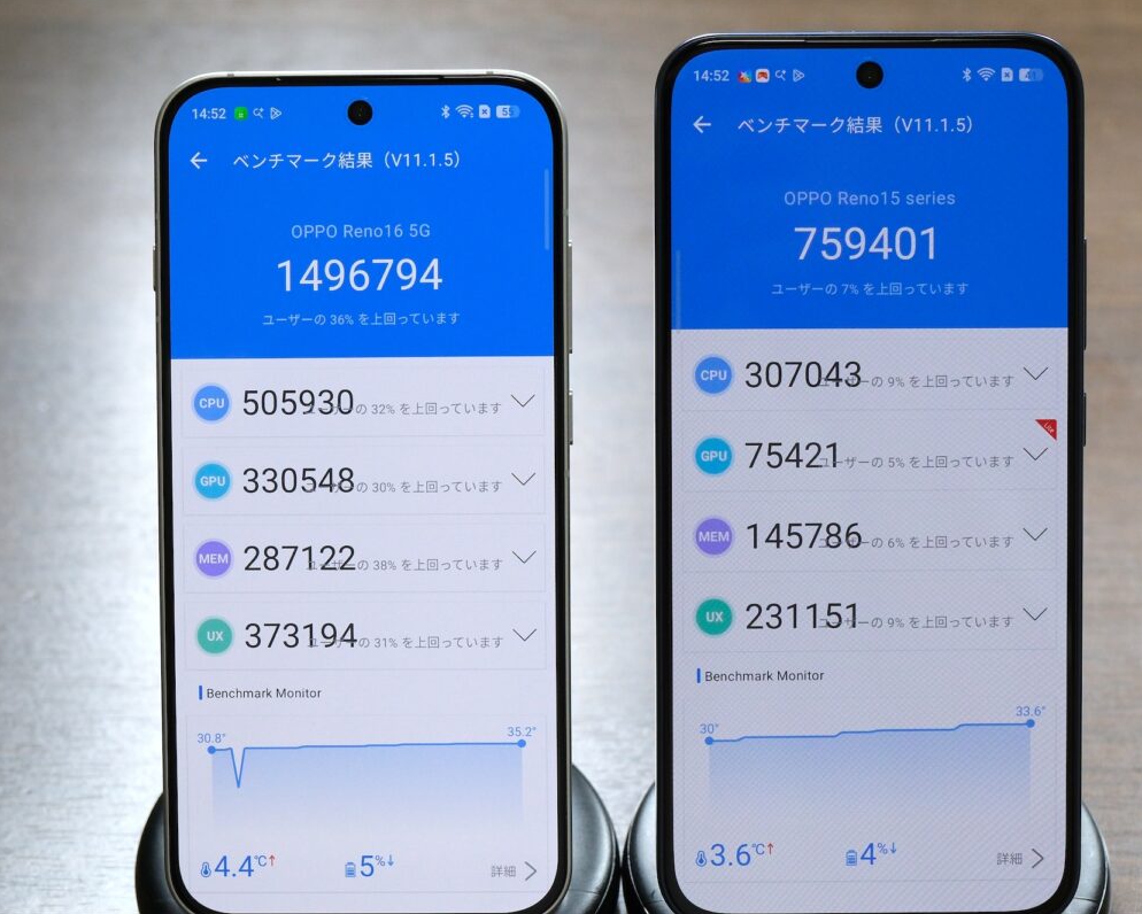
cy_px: 456
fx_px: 3178
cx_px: 611
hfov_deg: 20.4
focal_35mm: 94
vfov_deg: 16.4
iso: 1600
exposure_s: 1/125
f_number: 5.6
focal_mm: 55
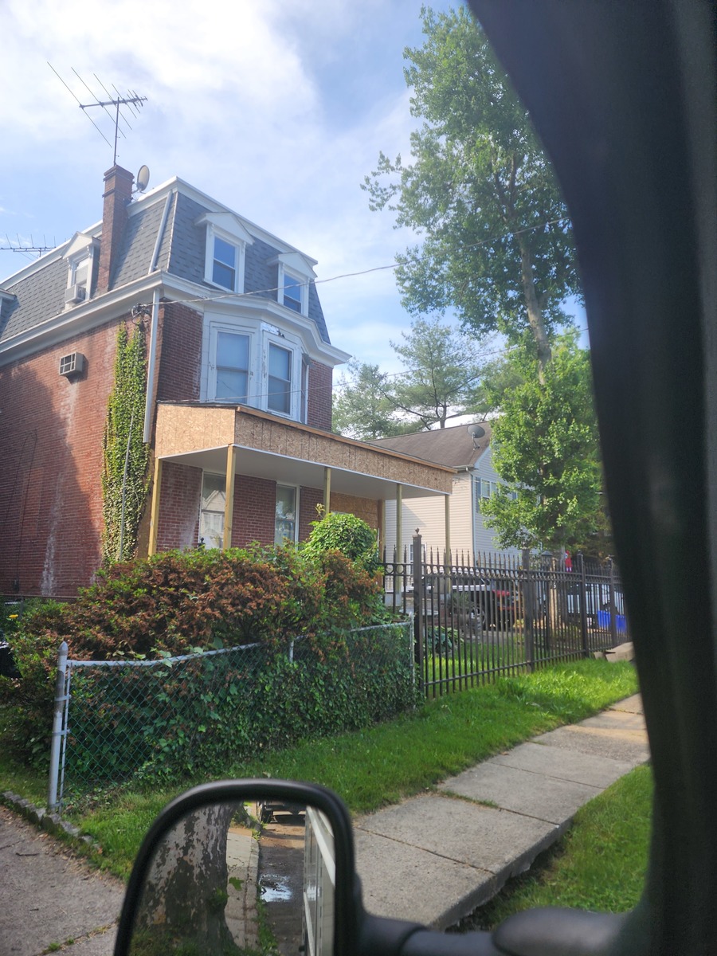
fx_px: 635
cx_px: 358
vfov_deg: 73.9
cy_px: 478
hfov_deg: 58.9
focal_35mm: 23
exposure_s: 1/374
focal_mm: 6.4
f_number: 1.8
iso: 12
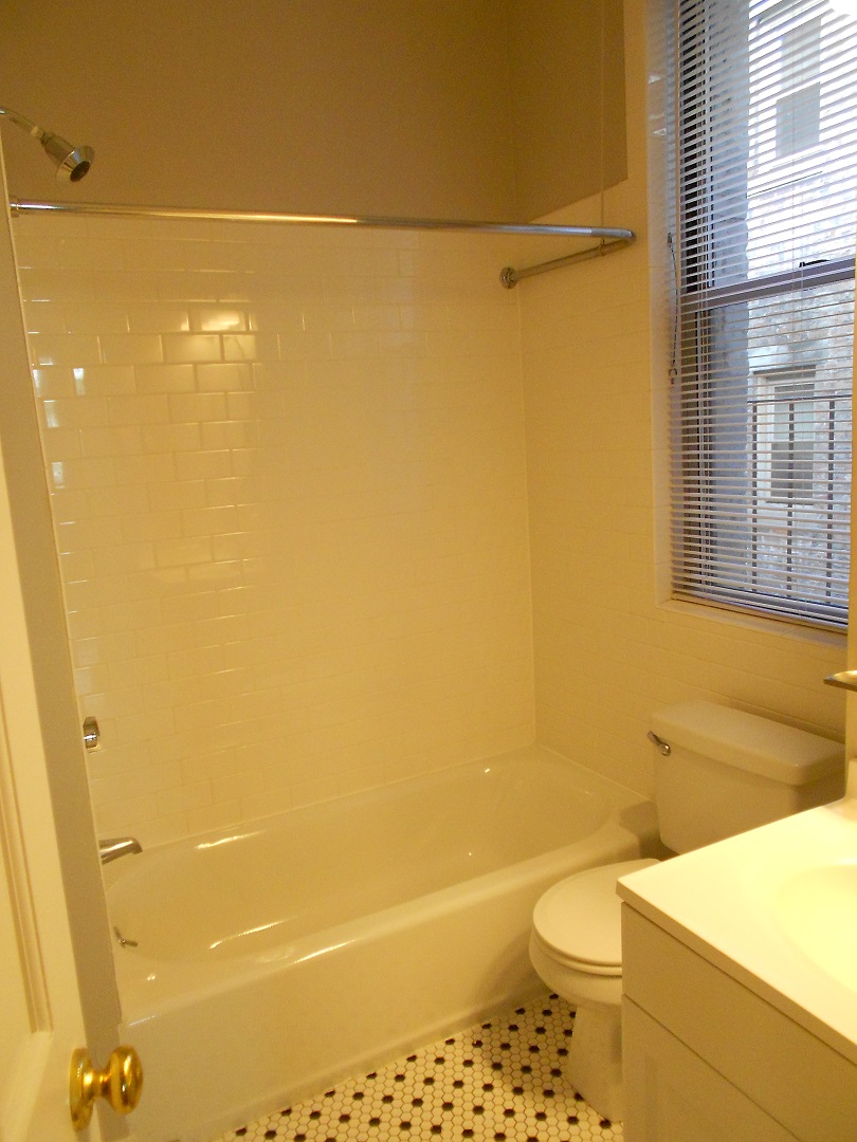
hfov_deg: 53.1
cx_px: 428
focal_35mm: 26
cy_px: 571
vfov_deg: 67.3
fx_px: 858
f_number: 3.2
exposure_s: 1/25
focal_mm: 4.6
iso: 400
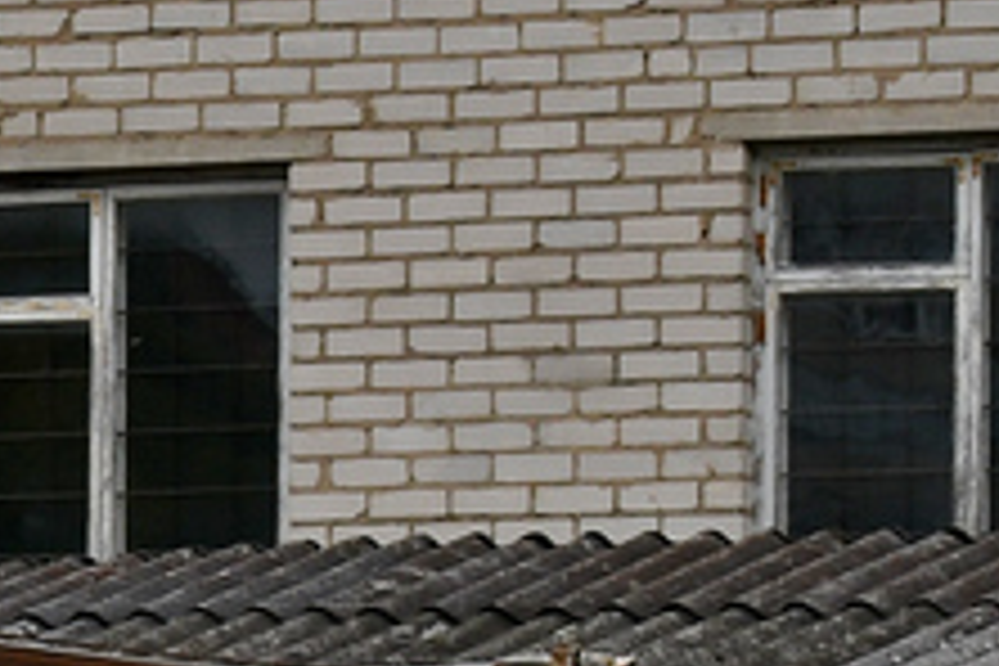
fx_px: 9739
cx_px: -1494
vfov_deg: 3.9
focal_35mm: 351
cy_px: 873
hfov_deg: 5.6
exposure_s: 1/640
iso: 200
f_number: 6.3
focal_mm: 40
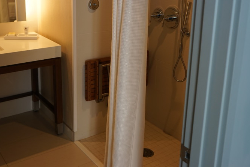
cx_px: 103
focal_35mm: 43
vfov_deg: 30.6
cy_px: 39
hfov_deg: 45.2
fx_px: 299
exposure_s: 1/160
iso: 500
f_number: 4
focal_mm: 28
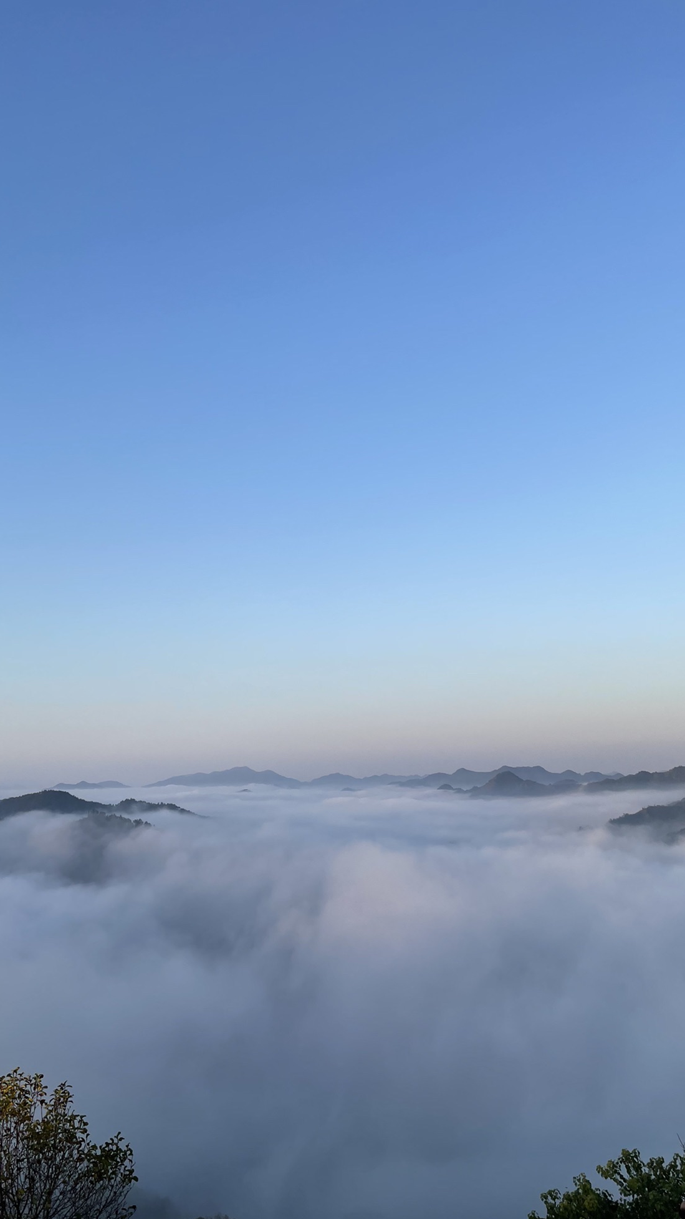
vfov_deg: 66.1
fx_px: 937
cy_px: 621
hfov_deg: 40.2
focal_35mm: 29
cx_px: 327
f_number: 1.6
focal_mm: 4.2
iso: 32
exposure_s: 1/1531
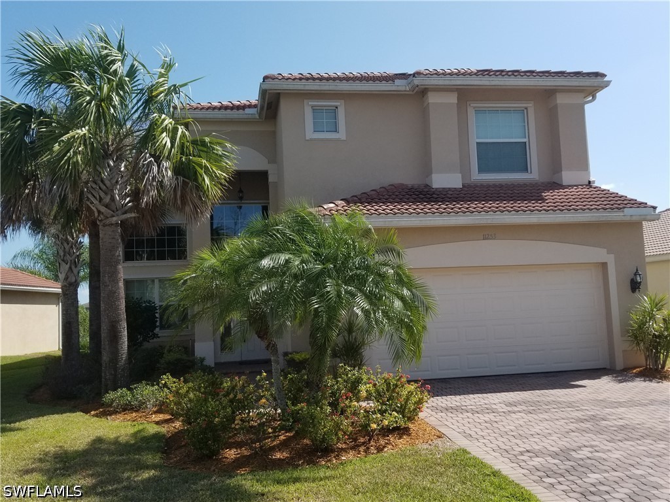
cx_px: 335
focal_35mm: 26
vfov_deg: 53.1
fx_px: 503
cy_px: 251
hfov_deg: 67.3
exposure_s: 1/2256
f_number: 1.7
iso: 50
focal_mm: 4.3
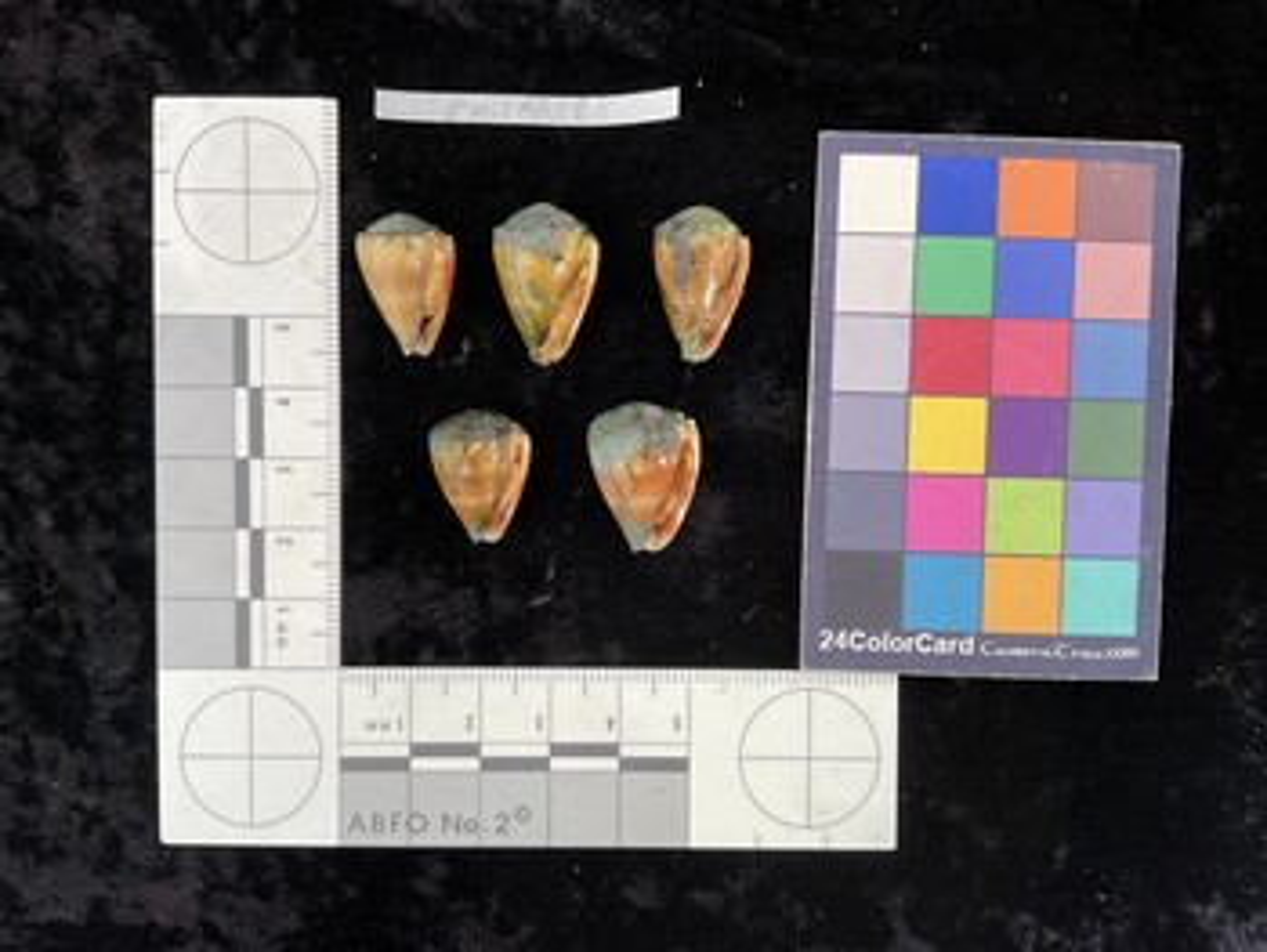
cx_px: 634
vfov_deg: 48.3
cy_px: 476
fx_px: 1062
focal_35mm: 29
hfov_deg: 61.6
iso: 40
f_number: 1.8
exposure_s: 1/60
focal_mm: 3
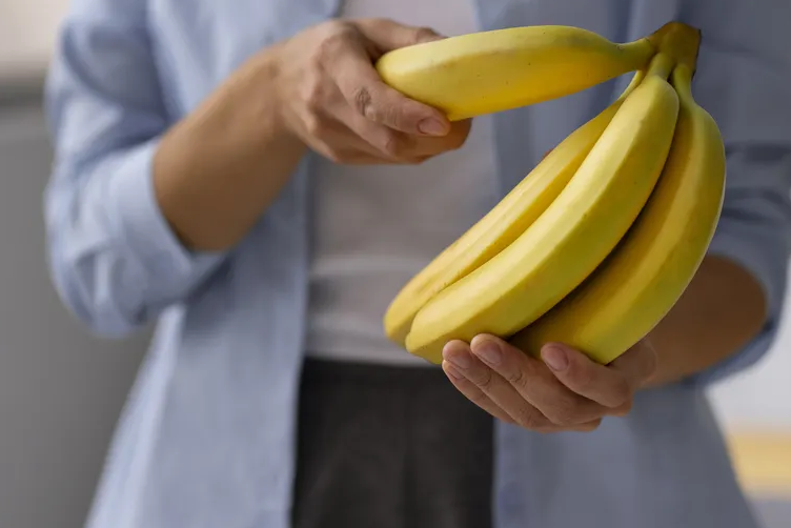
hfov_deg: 18.1
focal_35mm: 113
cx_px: 322
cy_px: 191
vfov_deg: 12.1
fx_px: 2484
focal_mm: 85
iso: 320
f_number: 2.5
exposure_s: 1/400
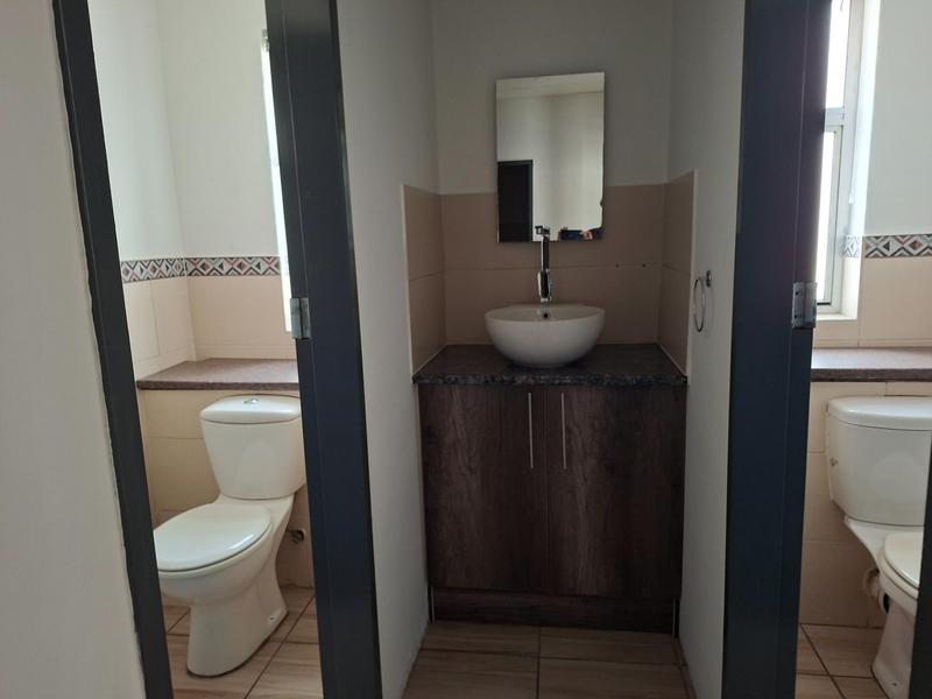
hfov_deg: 73.9
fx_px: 619
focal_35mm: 23
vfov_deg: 58.9
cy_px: 350
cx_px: 466
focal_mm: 5.54
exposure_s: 1/33
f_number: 1.8
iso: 400
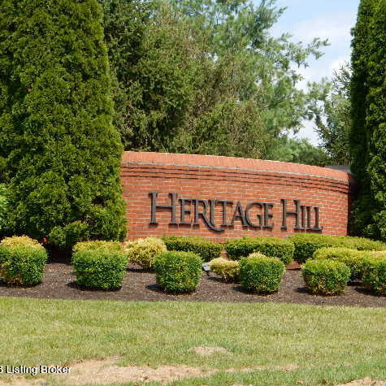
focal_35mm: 100
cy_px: 192
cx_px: 228
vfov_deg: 17.4
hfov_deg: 17.4
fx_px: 1262
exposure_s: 1/400
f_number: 5
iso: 125
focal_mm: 14.9
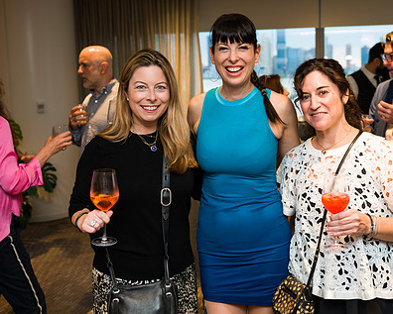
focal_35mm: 44
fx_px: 512
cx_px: 243
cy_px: 137
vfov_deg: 34.1
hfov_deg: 41.7
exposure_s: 1/125
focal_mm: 32
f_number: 4
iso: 640
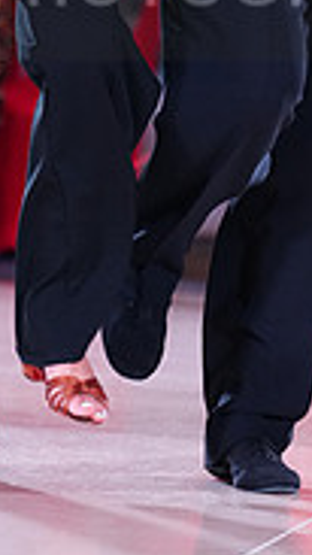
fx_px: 5469
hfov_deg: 3.3
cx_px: 162
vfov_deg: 5.8
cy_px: -39
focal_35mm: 372
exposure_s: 1/400
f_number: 2.8
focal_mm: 112
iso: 1600
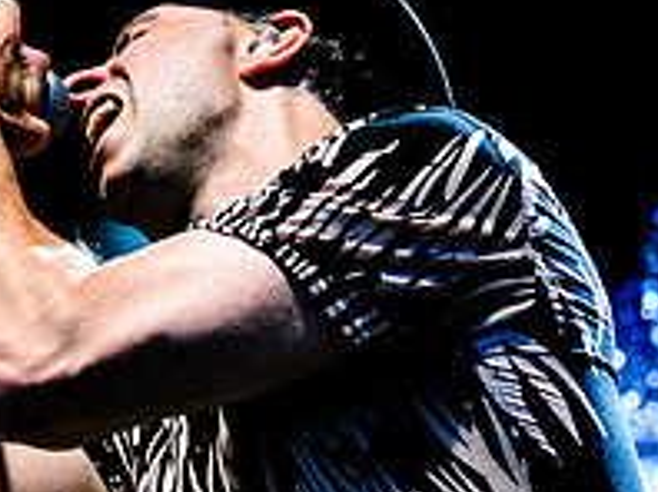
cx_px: 280
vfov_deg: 5.7
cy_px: 155
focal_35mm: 259
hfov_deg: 7.7
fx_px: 4917
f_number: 4.5
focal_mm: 70
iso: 2500
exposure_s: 1/1000
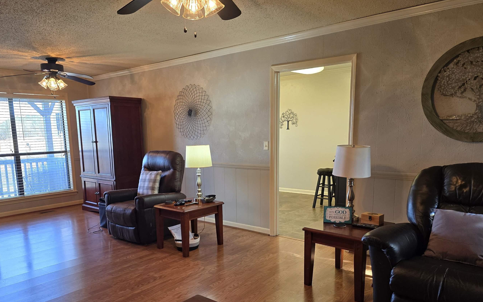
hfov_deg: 66.1
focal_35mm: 28
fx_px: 369
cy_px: 193
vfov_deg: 44.1
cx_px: 207
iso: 160
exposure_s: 1/120
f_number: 1.7
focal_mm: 6.3
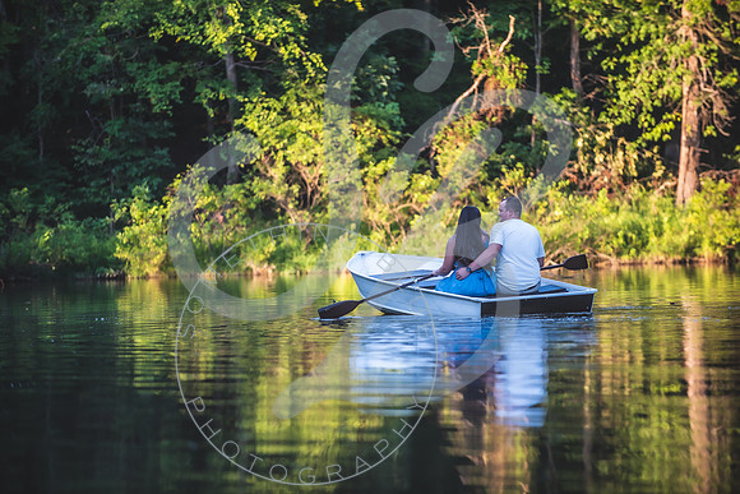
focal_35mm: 175
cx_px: 370
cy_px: 247
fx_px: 3598
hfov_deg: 11.7
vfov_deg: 7.9
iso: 100
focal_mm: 175
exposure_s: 1/200
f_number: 2.8
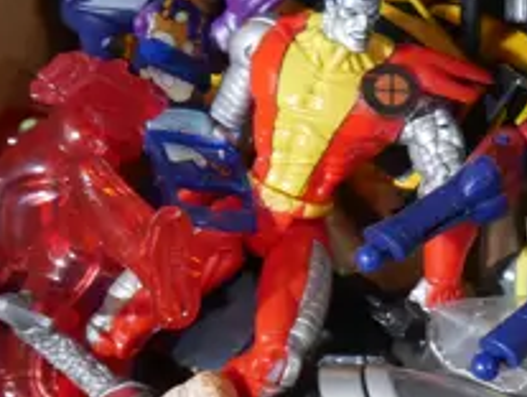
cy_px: 95
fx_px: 2562
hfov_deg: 10.8
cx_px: 1036
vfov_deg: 8.8
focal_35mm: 168
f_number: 5
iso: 800
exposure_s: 1/60
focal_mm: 17
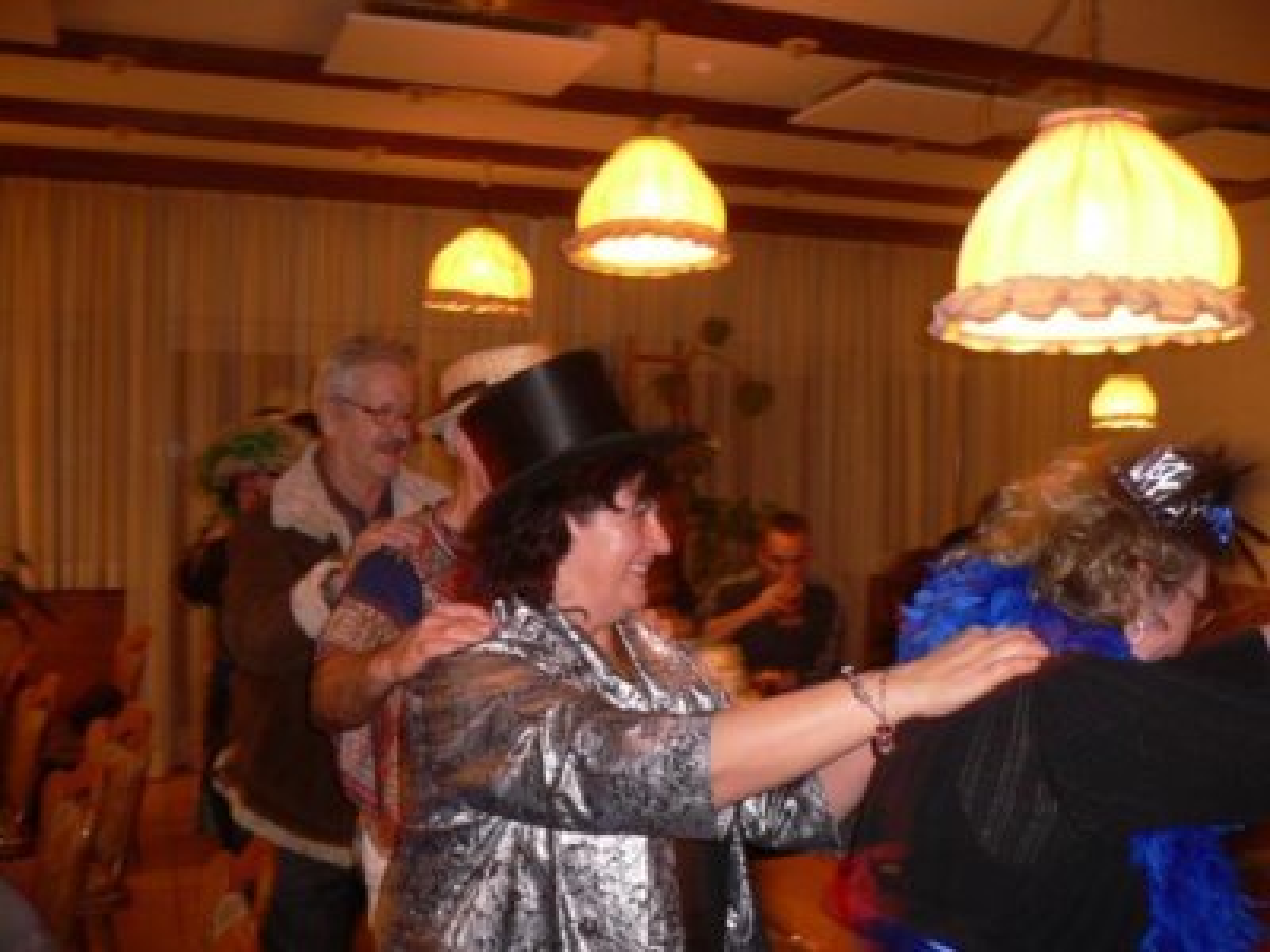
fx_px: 1284
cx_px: 635
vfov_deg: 40.7
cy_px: 476
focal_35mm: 35
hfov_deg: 52.6
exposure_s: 1/8
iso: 100
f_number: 2.8
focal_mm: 5.8
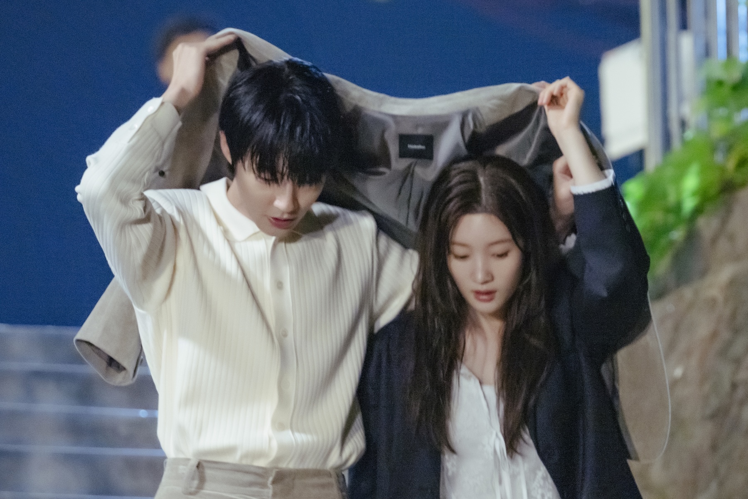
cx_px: 374
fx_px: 4155
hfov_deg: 10.3
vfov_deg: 6.9
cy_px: 250
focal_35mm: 200
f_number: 4
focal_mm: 200
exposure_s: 1/80
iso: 10000
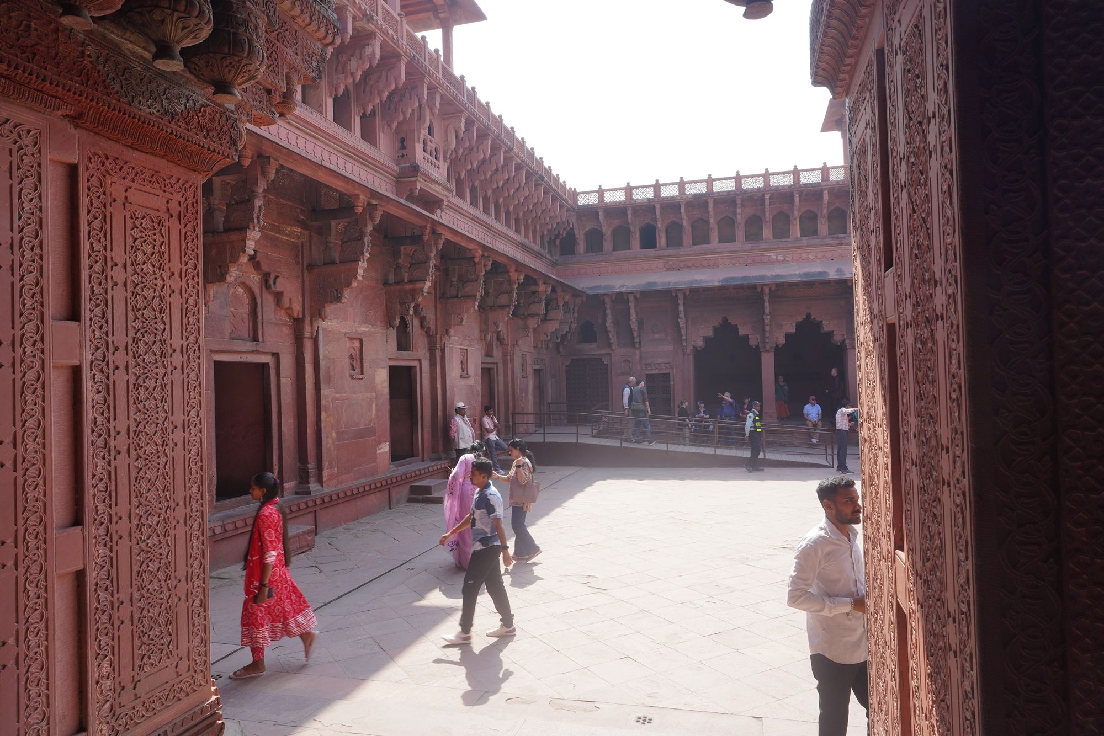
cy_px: 368
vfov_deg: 53.1
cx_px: 552
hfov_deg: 73.7
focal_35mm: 24
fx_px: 736
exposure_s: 1/100
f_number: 13
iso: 250
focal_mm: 24
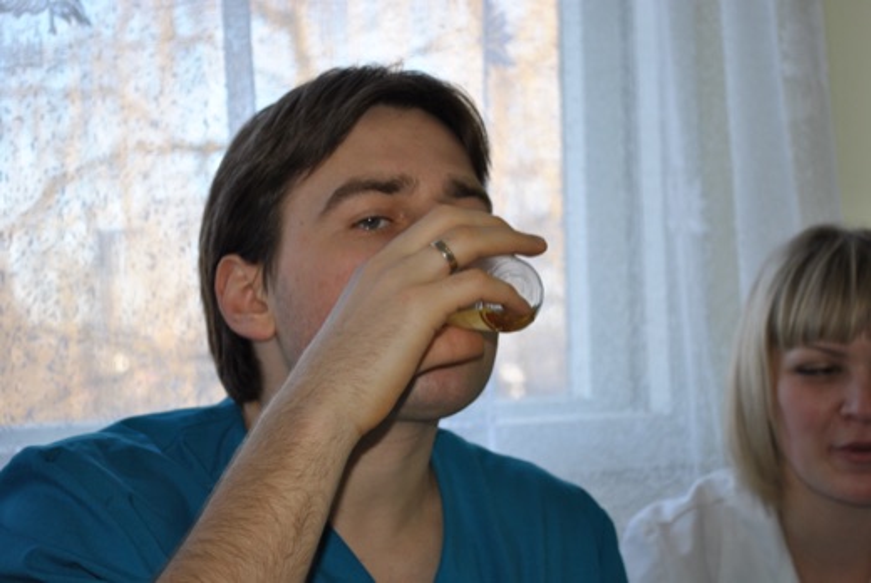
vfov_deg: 19.0
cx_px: 436
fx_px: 1744
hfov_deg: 28.0
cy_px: 292
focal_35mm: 72
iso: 200
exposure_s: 1/80
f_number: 5.3
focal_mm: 48
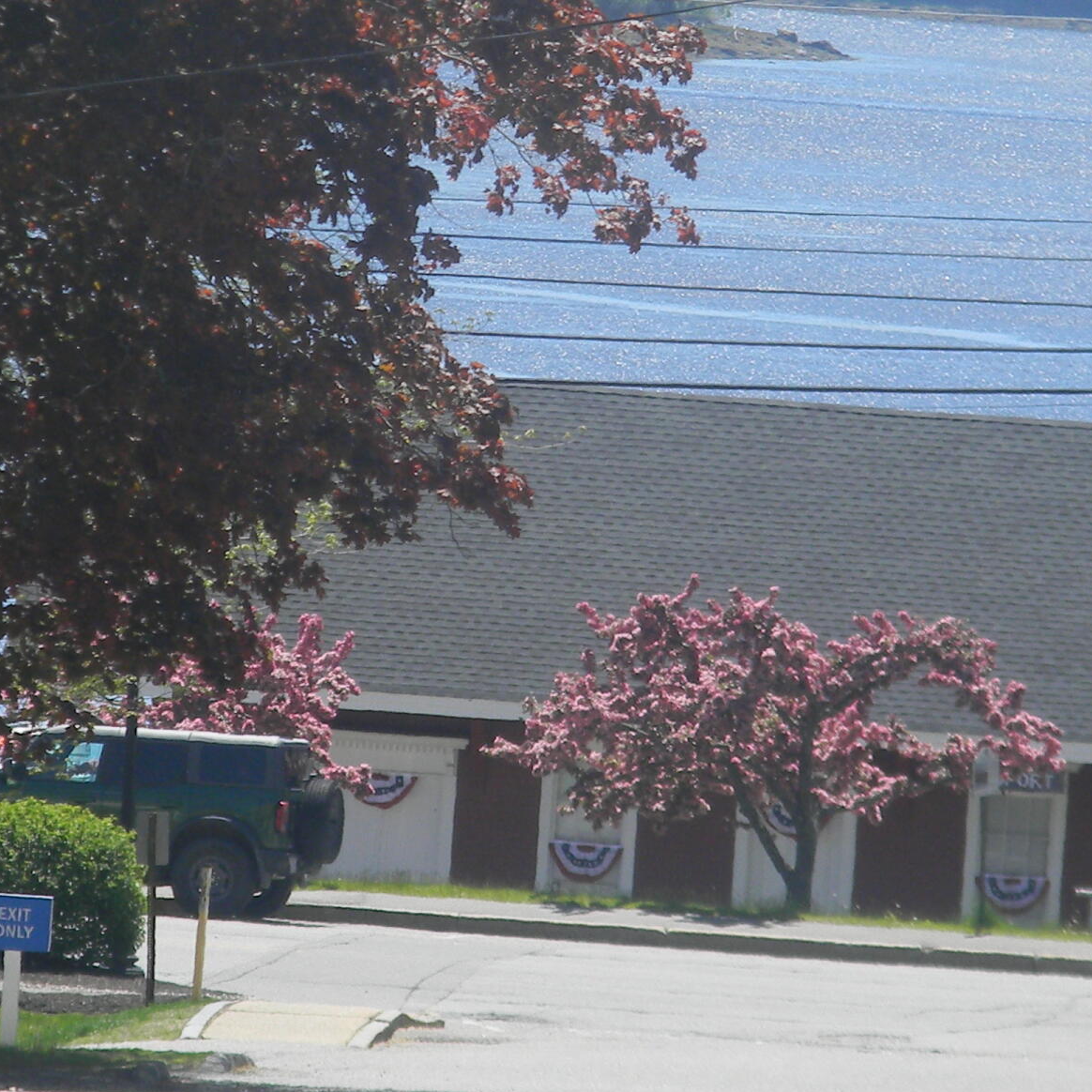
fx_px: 14883
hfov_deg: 4.2
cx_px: 381
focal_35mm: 417
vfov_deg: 4.2
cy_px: 395
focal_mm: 33.1
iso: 80
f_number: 5.2
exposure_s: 1/304
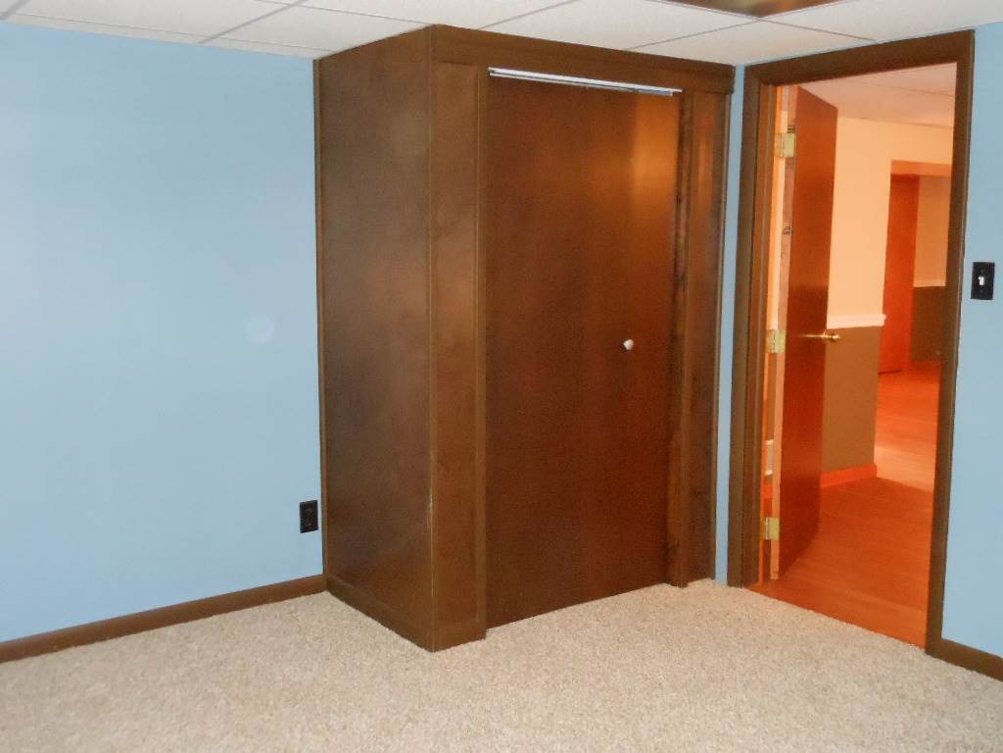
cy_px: 376
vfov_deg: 42.9
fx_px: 956
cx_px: 502
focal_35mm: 33
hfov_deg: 55.4
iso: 1250
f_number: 4
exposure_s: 1/25
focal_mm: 5.9
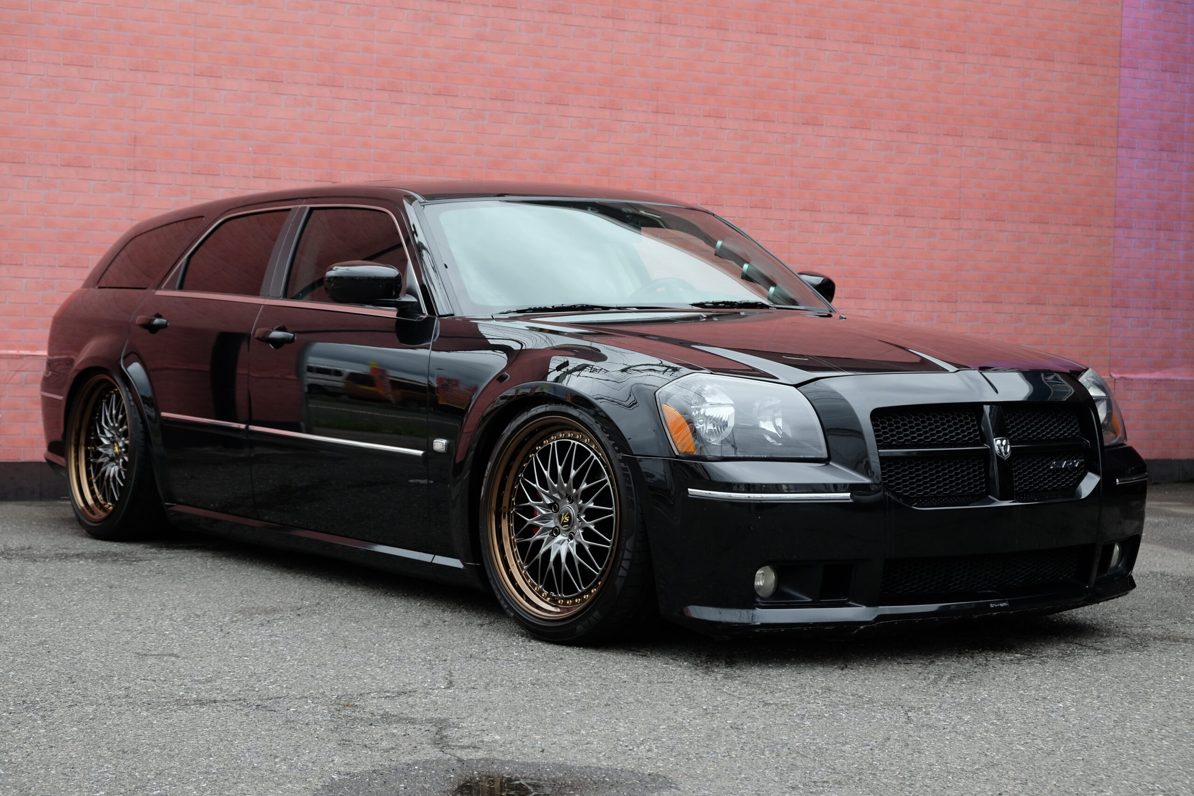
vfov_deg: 20.3
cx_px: 597
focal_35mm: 67
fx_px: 2222
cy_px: 398
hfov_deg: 30.1
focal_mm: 44.4
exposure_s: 1/340
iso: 400
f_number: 5.6
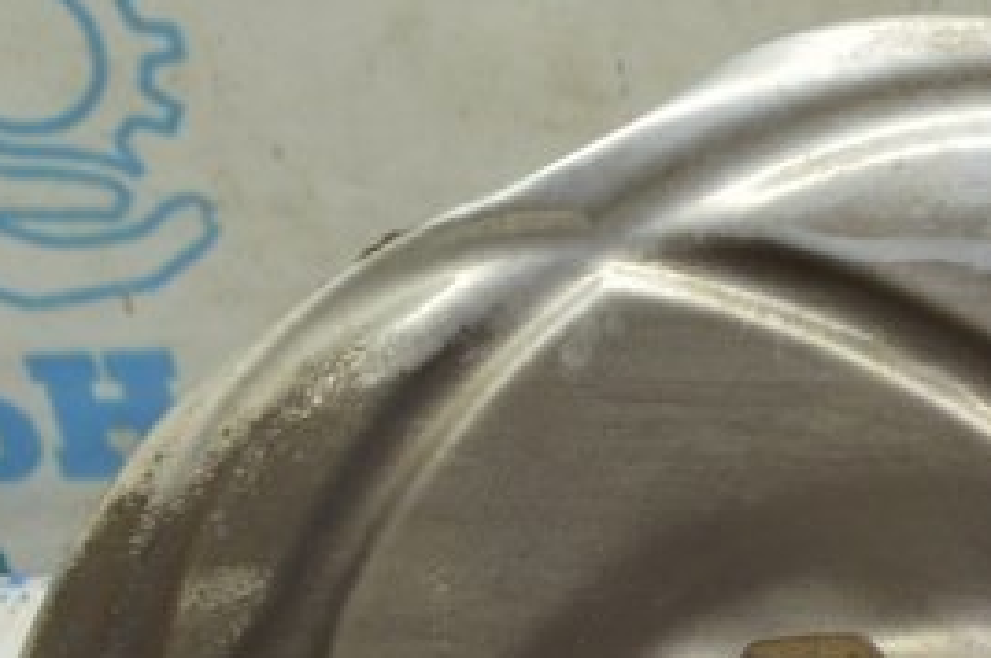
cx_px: 1401
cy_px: 837
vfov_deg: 10.6
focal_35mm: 126
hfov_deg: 15.3
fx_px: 3464
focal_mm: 22
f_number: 5.6
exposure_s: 1/20
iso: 400
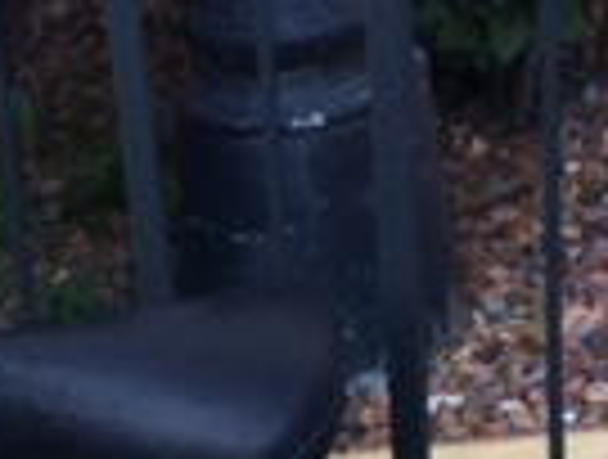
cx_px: -212
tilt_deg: -34.1
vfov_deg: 9.9
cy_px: 1008
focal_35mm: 137
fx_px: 2413
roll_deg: +14.3
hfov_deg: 13.8
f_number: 2.2
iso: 50
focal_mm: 4.15
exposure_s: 1/30
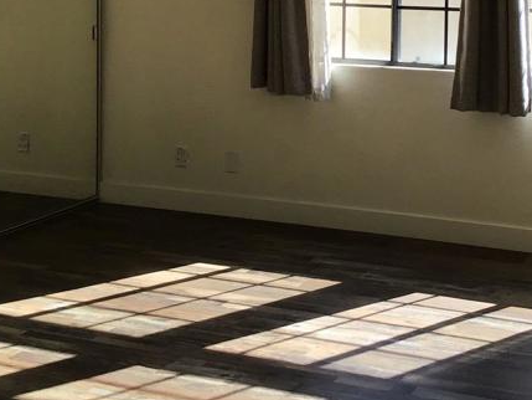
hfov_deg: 26.1
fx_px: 1138
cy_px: -29
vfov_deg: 19.2
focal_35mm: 74
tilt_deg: -1.7
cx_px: 383
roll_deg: -1.0
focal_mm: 3.3
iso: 25
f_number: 2.4
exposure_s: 1/232
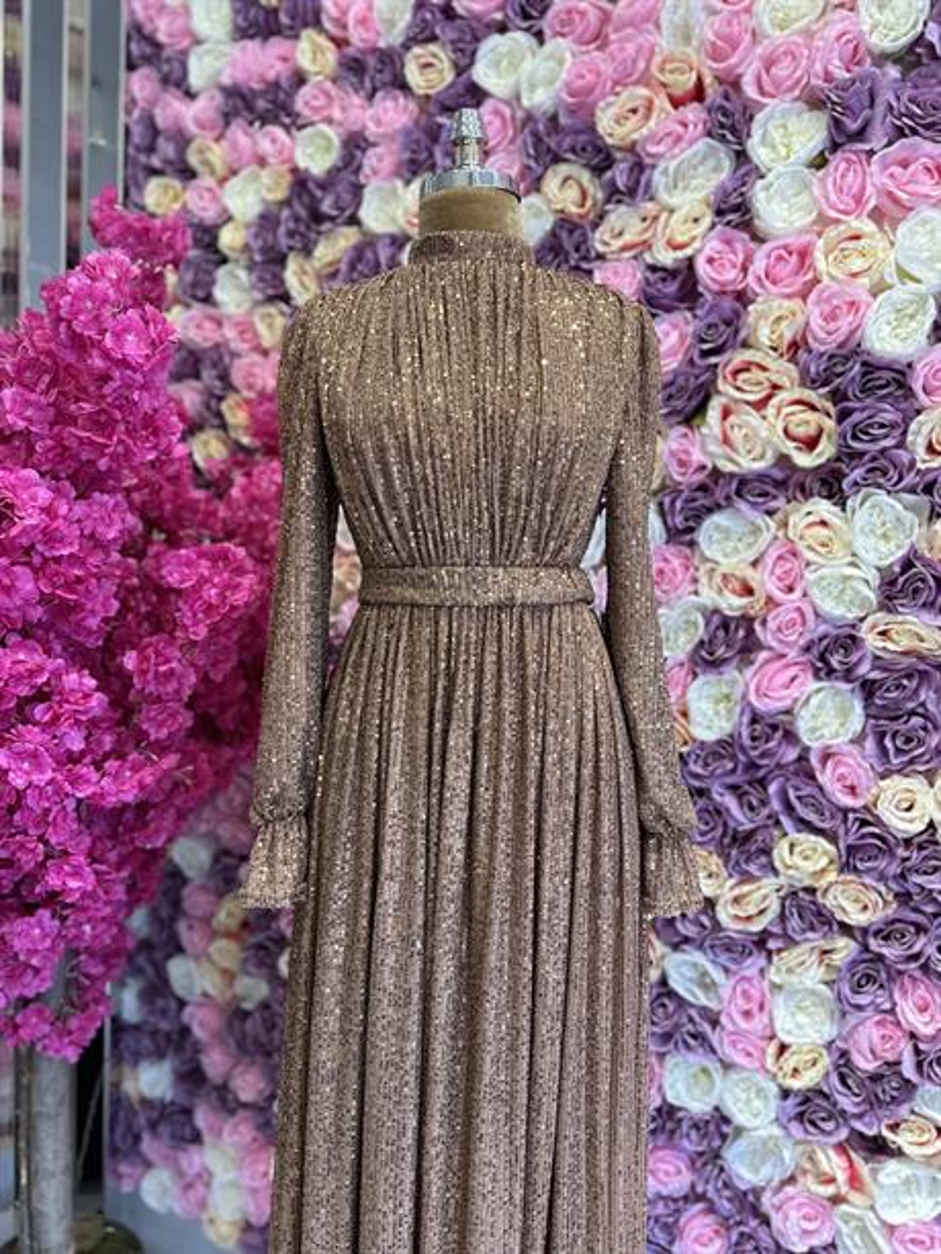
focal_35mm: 24
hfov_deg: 56.8
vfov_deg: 71.6
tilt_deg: -4.0
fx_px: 870
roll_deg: -2.6
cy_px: 627
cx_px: 470
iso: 64
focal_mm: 6.86
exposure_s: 1/161
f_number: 1.78
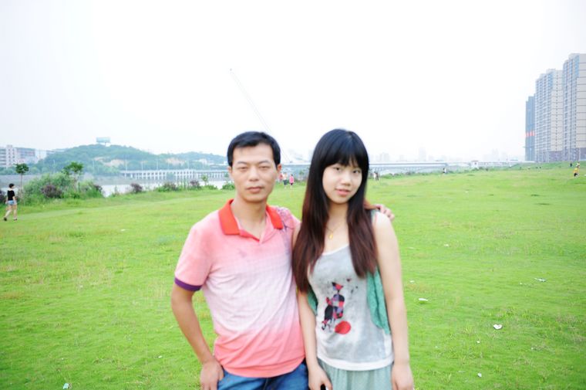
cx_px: 293
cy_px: 195
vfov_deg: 36.8
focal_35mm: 36
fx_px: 585
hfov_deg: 53.2
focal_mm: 36
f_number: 3.2
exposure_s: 1/15
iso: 200
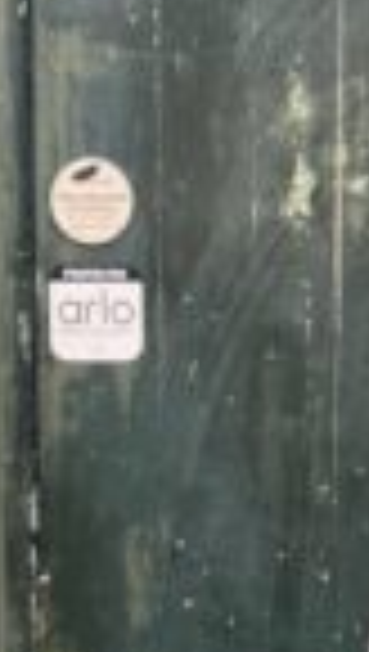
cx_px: 472
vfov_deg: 15.0
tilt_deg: -7.1
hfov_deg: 8.8
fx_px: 2373
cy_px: 845
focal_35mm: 137
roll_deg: -1.4
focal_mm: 6.76
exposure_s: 1/121
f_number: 1.78
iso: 80
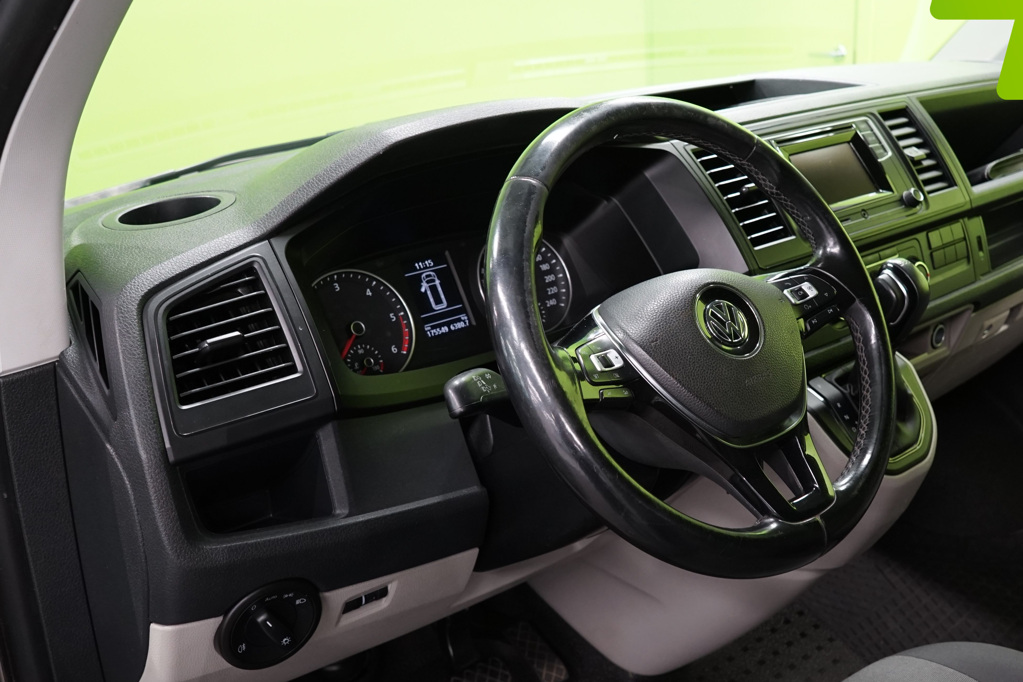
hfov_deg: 44.6
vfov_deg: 31.2
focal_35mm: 43
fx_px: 1222
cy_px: 366
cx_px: 702
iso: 800
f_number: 5.6
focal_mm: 28
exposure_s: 1/13
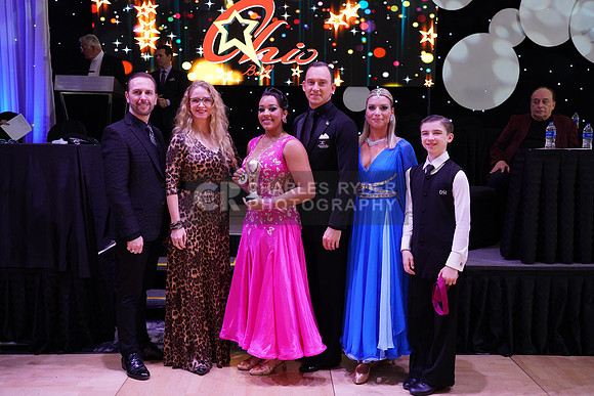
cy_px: 198
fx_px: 561
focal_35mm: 34
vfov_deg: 38.9
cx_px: 297
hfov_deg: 55.8
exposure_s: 1/160
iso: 1600
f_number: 4.5
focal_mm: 34
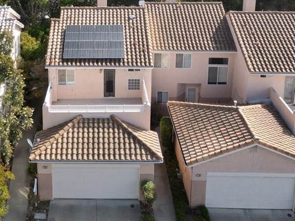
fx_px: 452
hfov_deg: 35.8
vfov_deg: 26.3
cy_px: 9
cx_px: 97
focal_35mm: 53
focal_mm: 6.72
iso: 140
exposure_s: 1/2500
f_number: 1.7
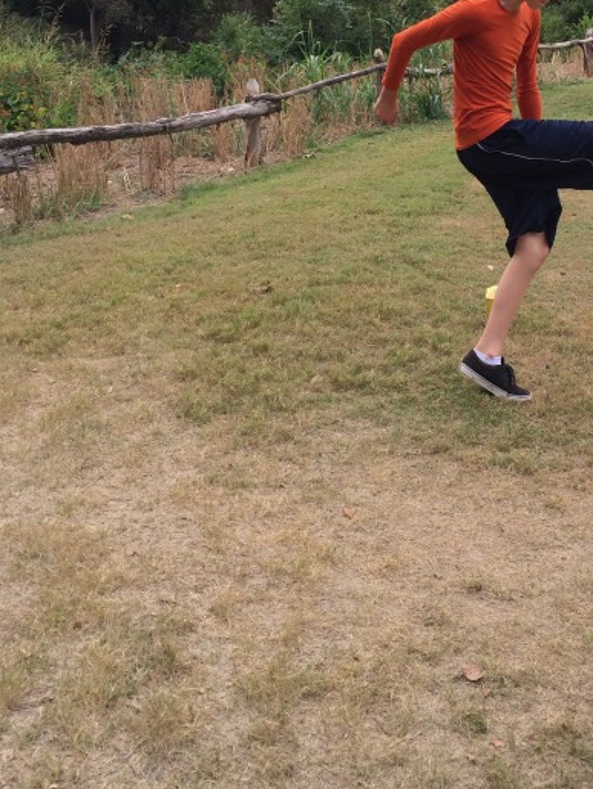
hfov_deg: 29.9
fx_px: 1095
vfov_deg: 38.6
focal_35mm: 48
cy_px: 197
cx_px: 431
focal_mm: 4.15
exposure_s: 1/746
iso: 32
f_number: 2.2
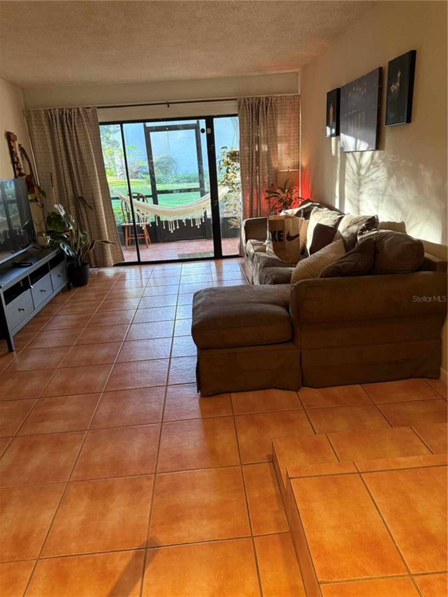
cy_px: 298
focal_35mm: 24
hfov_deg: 56.8
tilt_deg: -18.4
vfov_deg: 71.6
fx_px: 414
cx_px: 224
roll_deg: +3.4
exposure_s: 1/60
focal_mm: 6.76
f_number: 1.78
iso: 400
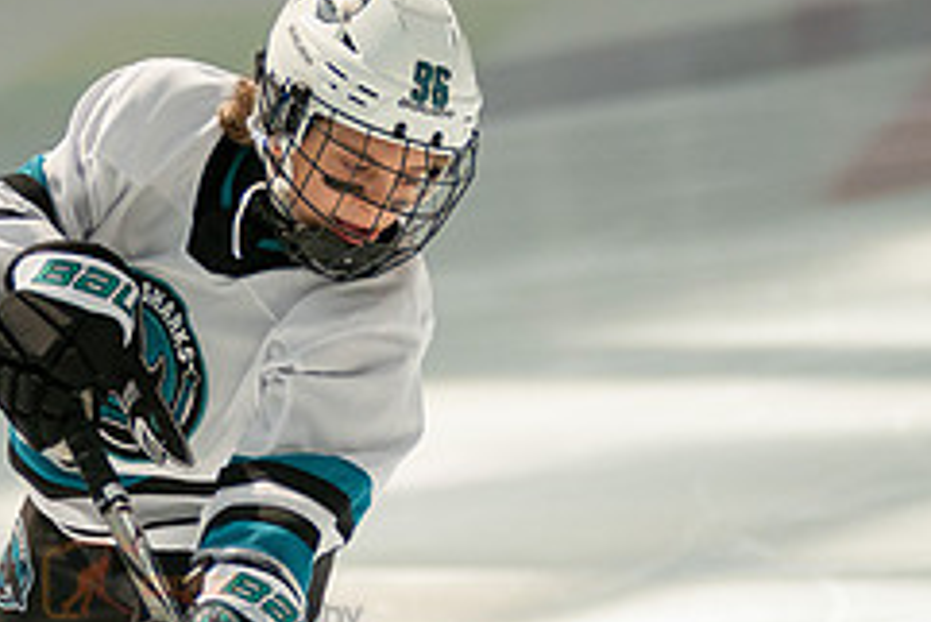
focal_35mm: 536
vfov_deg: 2.6
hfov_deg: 3.8
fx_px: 13869
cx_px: 114
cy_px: 656
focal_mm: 176
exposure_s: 1/6400
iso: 1600
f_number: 2.8
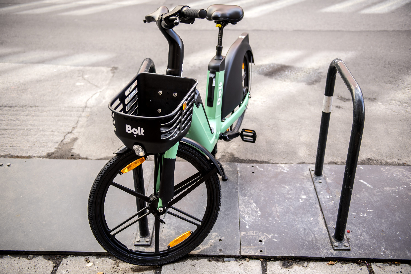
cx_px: 206
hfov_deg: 50.7
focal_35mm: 38
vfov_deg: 35.1
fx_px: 434
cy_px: 137
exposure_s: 1/250
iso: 200
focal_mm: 38
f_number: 2.8
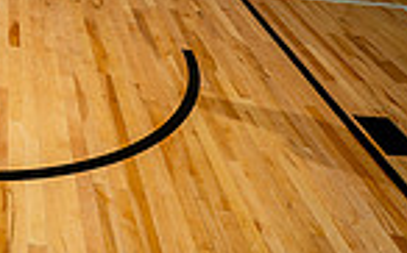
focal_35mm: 63
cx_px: 20
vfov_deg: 14.4
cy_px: -339
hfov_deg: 30.6
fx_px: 698
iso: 250
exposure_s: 1/250
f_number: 8
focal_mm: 20
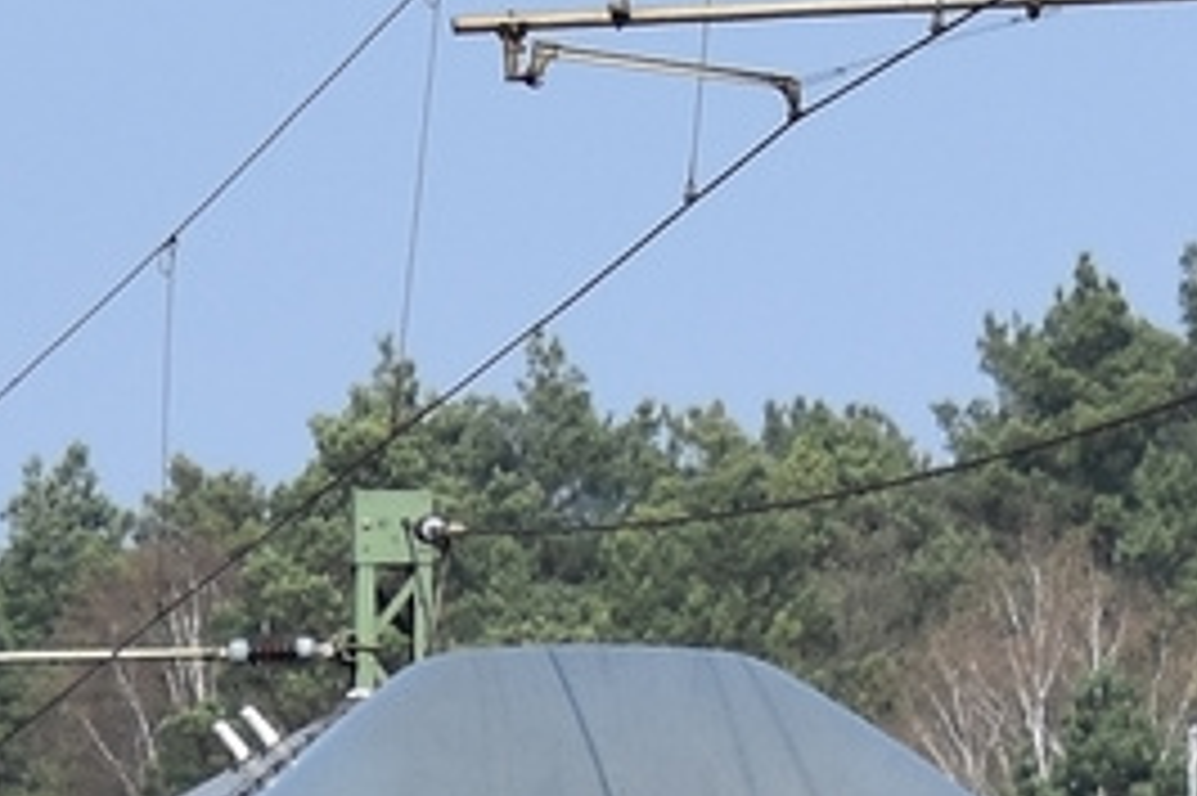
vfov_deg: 1.8
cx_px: 90
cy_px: 787
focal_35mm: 759
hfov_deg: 2.7
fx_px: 25220
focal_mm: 70
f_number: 7.1
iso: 400
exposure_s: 1/1600
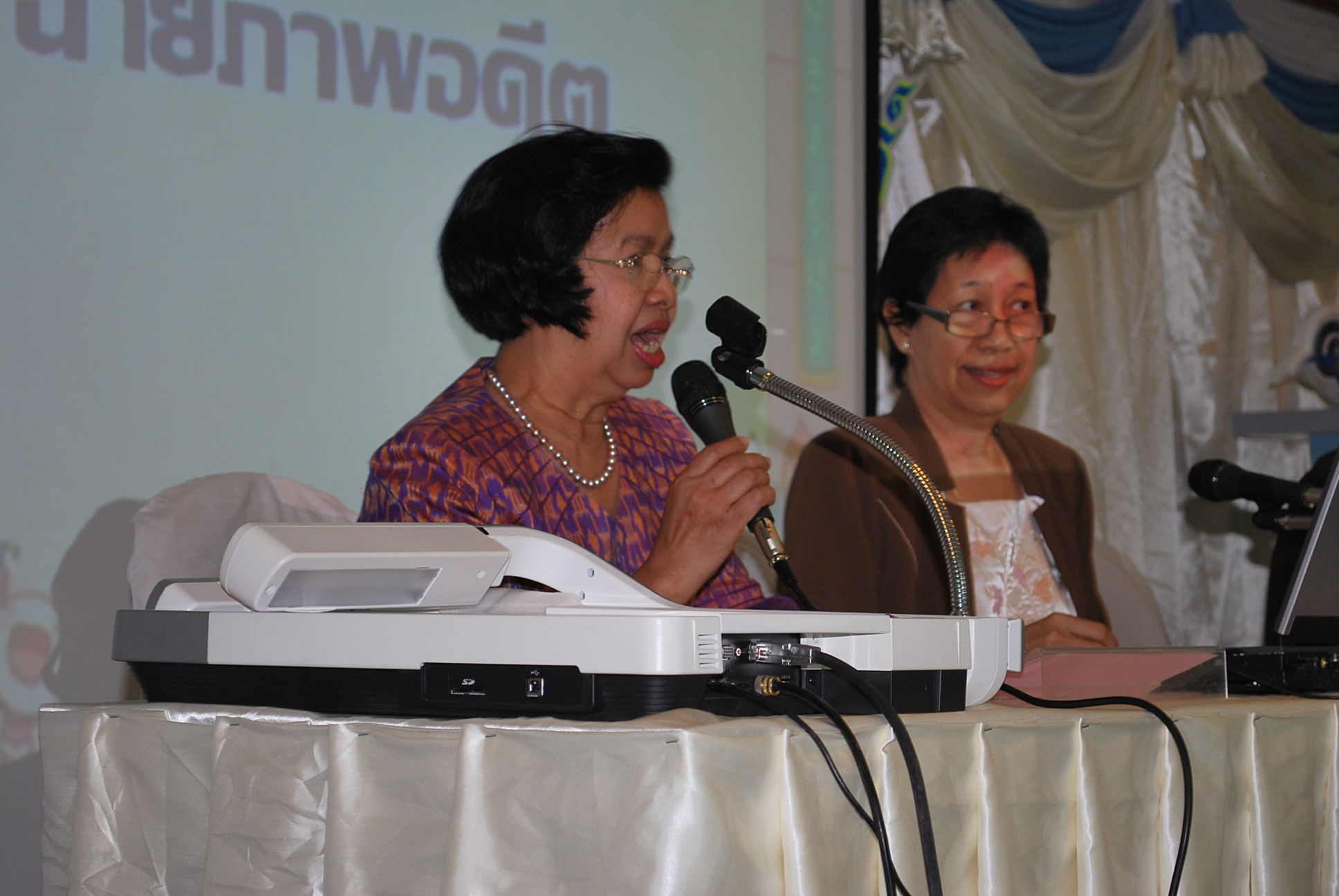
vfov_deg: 16.6
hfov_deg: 24.6
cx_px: 670
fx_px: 3072
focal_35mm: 82
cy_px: 448
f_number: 5.6
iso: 200
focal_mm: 55
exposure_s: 1/15
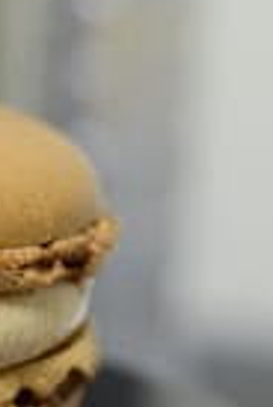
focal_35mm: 238
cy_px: 236
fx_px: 2697
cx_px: 215
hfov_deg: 5.8
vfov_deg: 8.6
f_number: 3.2
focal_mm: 35
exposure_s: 1/40
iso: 1250
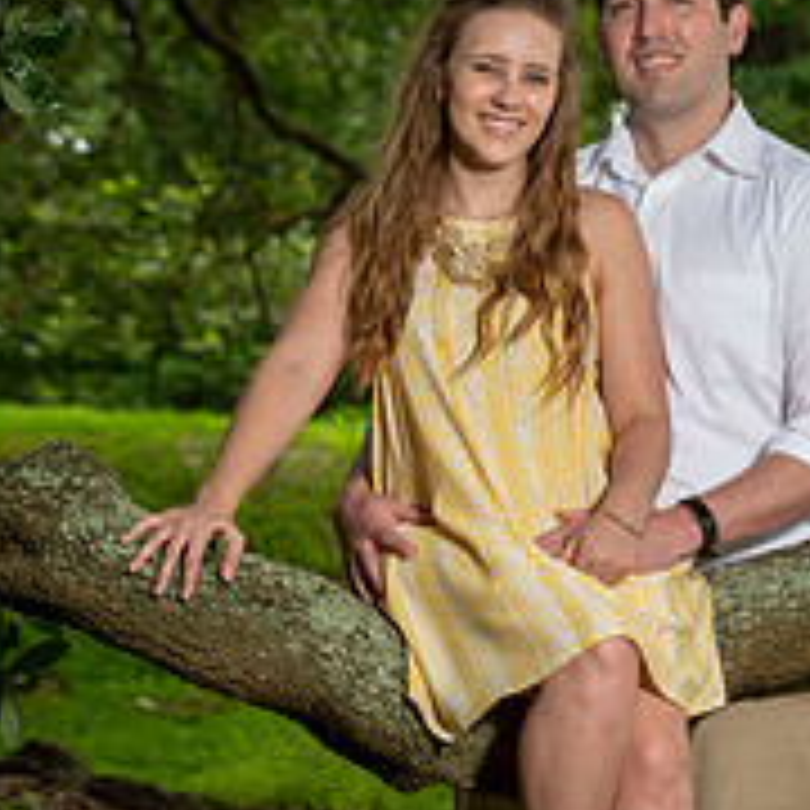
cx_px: 623
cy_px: 472
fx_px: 5056
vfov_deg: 9.2
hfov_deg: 9.1
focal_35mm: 191
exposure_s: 1/125
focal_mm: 90
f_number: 5.6
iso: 250
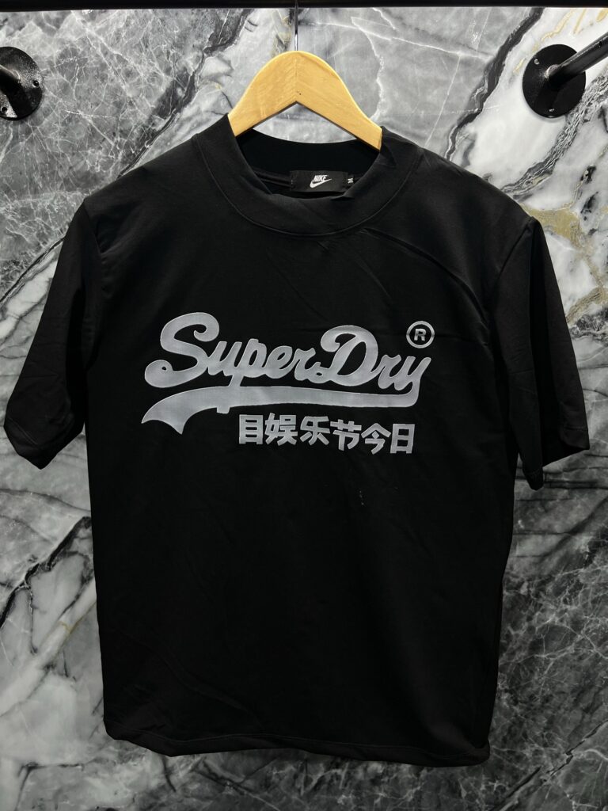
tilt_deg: -12.8
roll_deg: +0.3
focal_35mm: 26
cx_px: 304
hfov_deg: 53.1
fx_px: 609
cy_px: 406
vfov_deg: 67.3
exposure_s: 1/120
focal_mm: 5.7
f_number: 1.5
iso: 125
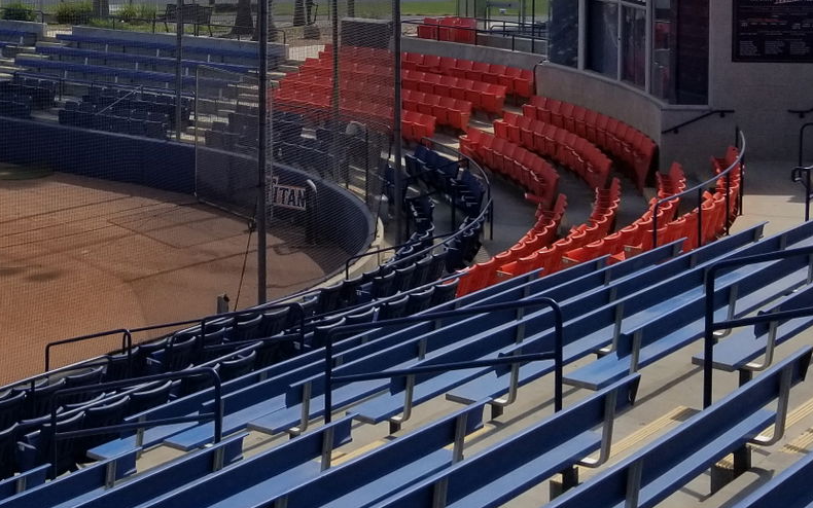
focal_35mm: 67
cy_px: -59
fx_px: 1485
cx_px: 173
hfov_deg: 30.0
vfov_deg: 18.6
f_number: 1.7
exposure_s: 1/3680
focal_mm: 4.25
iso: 50
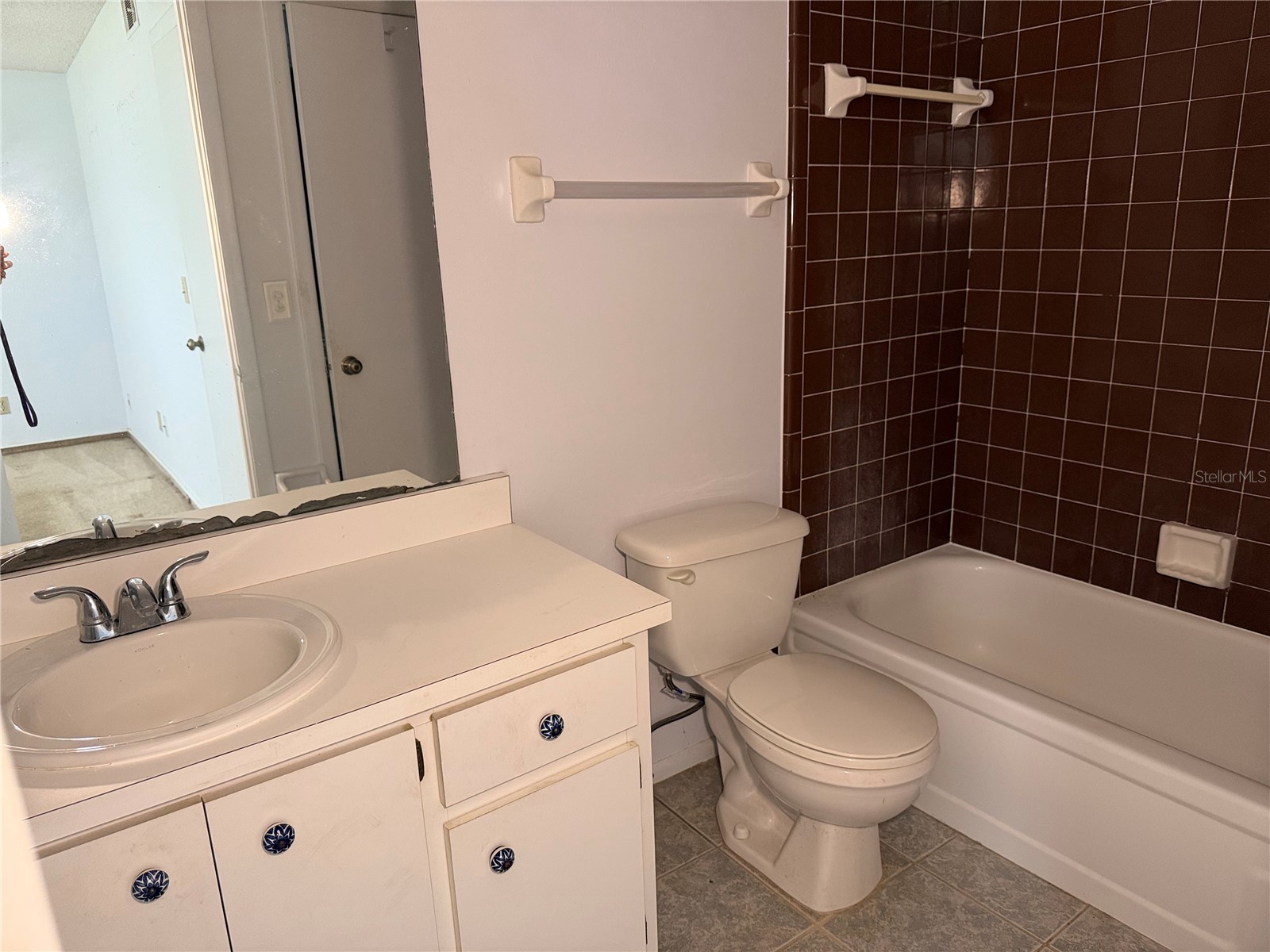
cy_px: 476
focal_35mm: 24
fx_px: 881
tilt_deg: -15.3
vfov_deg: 56.8
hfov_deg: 71.6
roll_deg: +2.2
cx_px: 635
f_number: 1.78
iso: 320
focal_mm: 6.76
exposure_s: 1/59
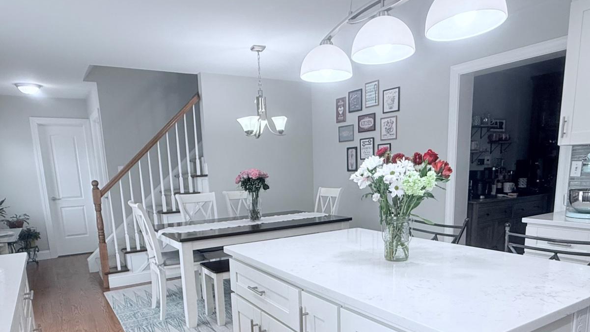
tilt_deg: -11.4
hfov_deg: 71.9
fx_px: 407
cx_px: 299
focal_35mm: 26
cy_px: 249
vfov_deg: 43.0
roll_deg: +2.0
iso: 160
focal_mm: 2.22
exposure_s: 1/120
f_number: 2.2
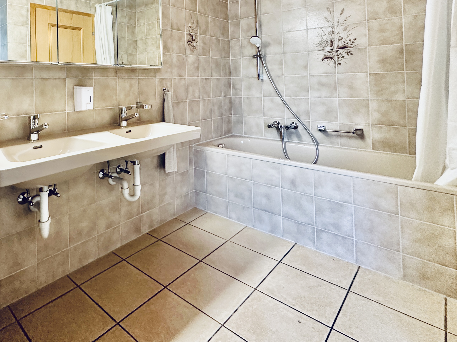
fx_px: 290
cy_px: 79
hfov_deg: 72.1
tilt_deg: +0.2
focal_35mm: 22
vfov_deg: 57.5
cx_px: 125
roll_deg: +1.1
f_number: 2.2
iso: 400
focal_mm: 2.22
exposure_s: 1/50
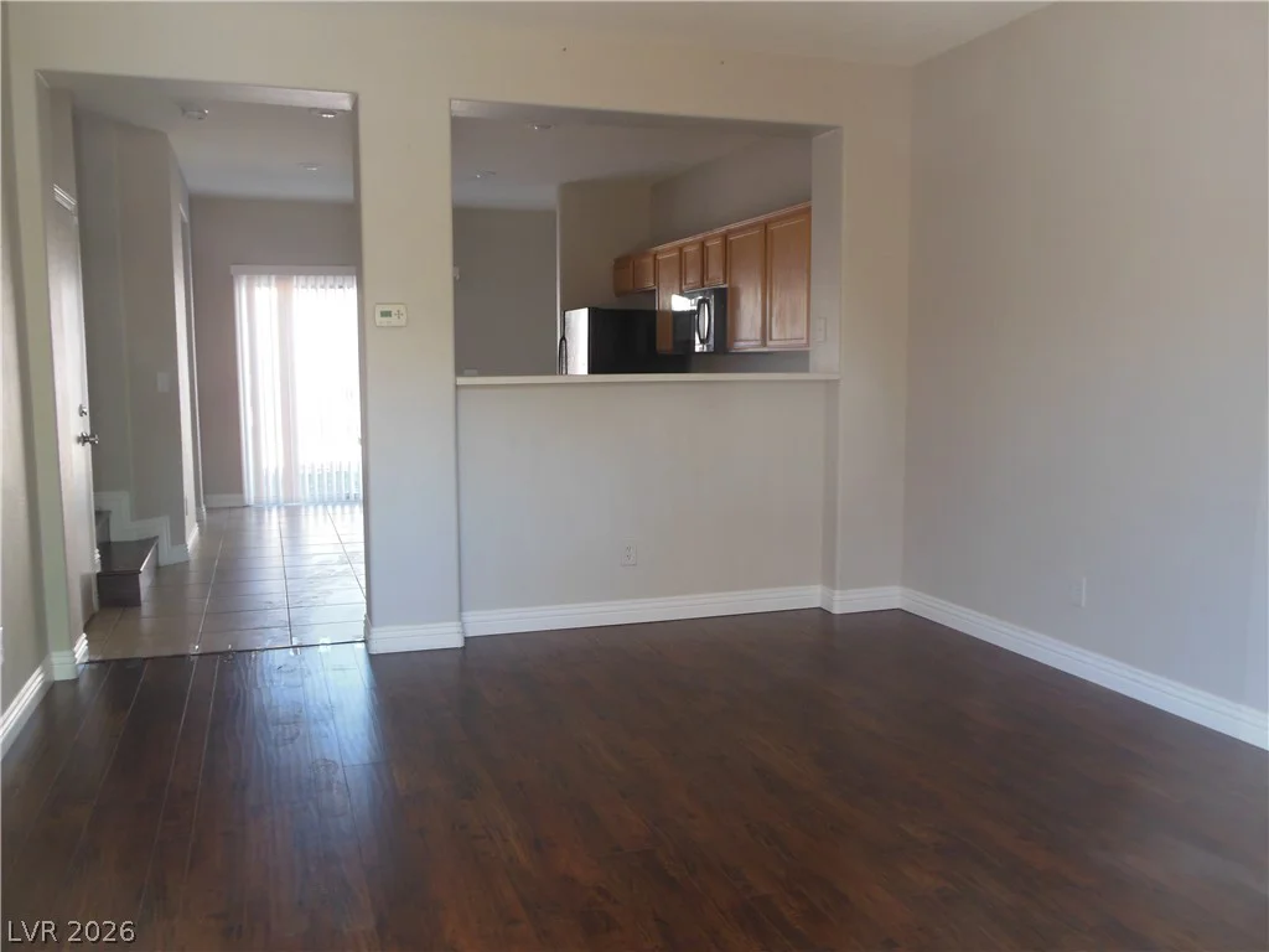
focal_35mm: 29
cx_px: 634
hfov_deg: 61.7
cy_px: 476
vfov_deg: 48.2
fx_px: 1063
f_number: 3.3
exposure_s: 1/30
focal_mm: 5.2
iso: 160
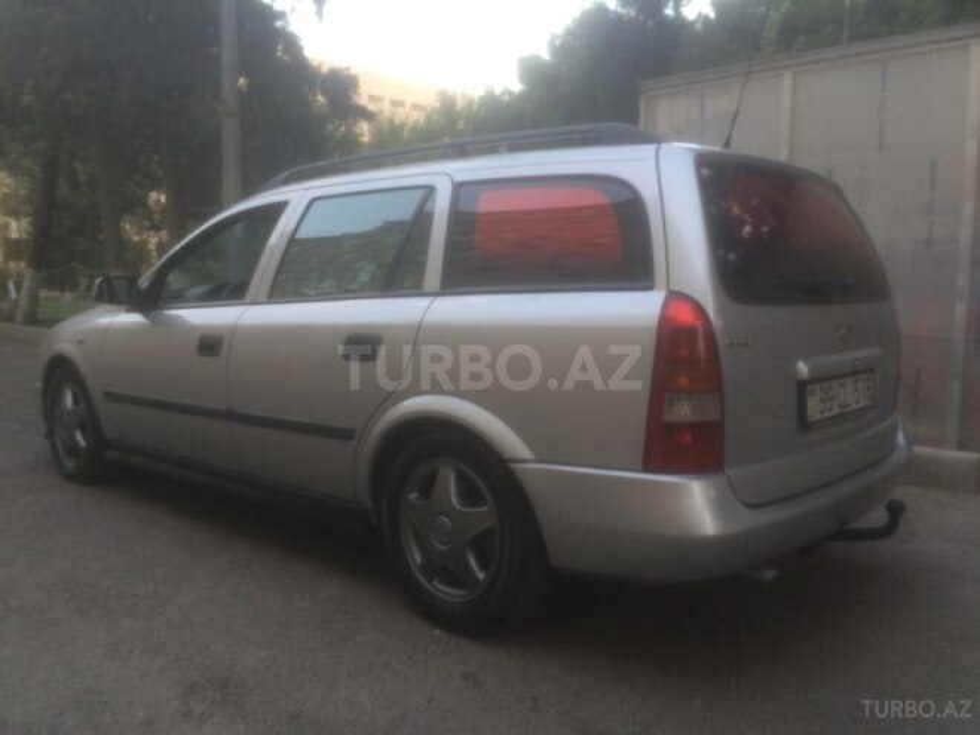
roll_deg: -3.4
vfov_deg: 48.2
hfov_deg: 61.7
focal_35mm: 29
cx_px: 490
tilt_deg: -7.1
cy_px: 368
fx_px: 821
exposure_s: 1/33
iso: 50
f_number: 2.2
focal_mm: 4.15
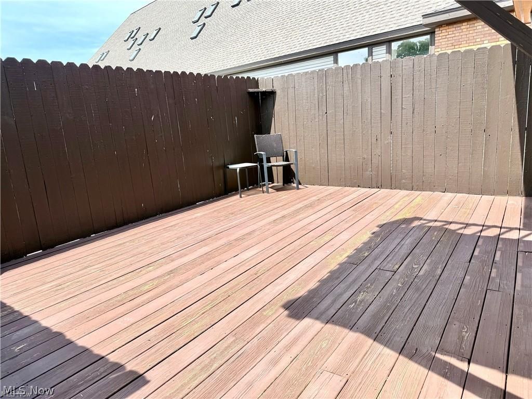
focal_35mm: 24
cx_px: 266
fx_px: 369
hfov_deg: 71.6
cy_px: 200
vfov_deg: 56.8
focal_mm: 6.76
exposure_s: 1/1653
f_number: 1.78
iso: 80
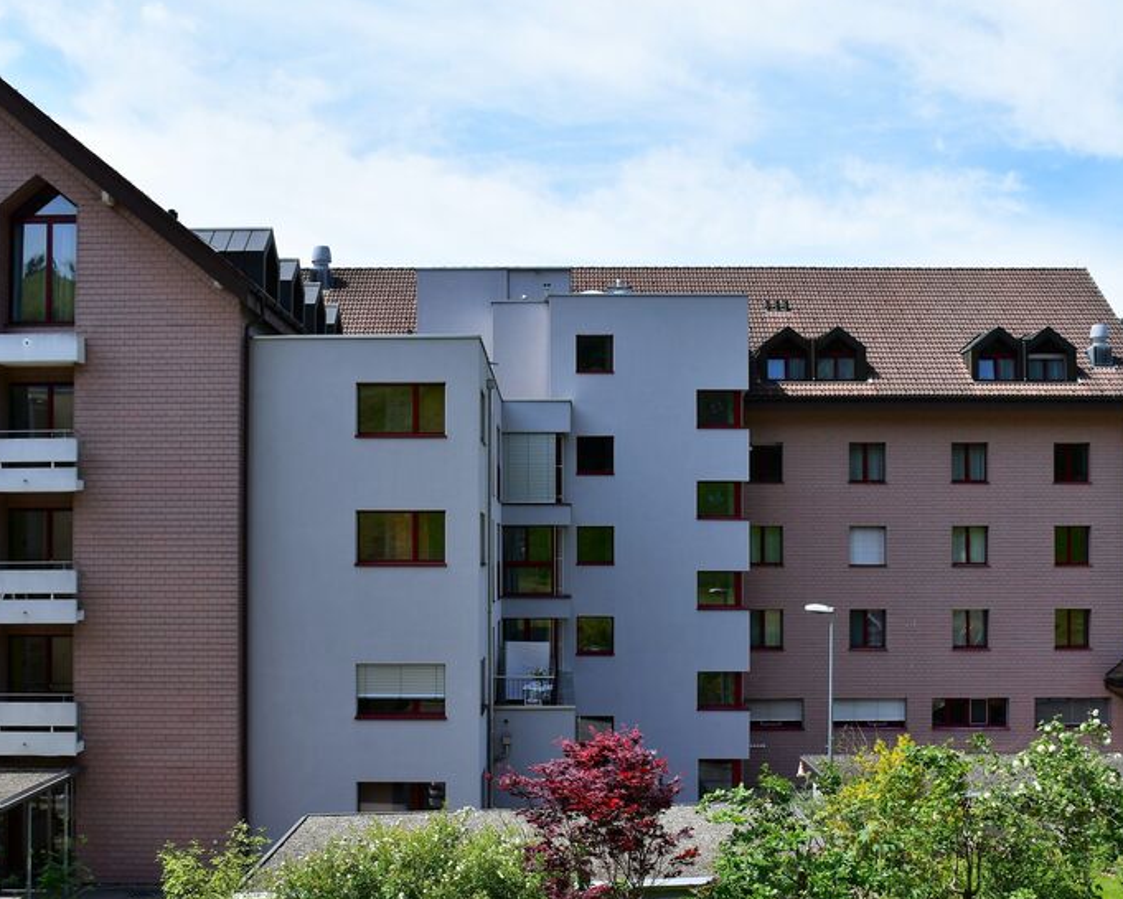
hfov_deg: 41.1
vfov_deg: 33.4
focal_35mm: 45
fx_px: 1496
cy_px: 525
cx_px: 561
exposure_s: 1/320
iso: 200
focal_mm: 22
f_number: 10
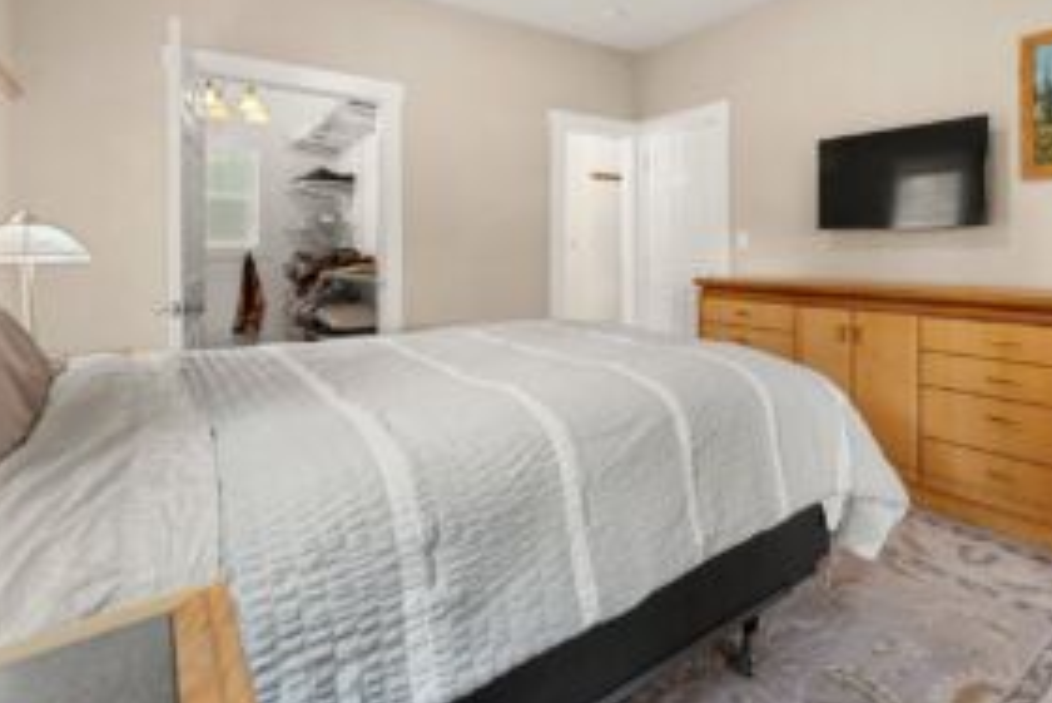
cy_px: 246
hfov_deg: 82.3
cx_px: 661
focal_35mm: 20
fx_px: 585
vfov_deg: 60.8
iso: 400
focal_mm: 14
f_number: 2.8
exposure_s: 1/15
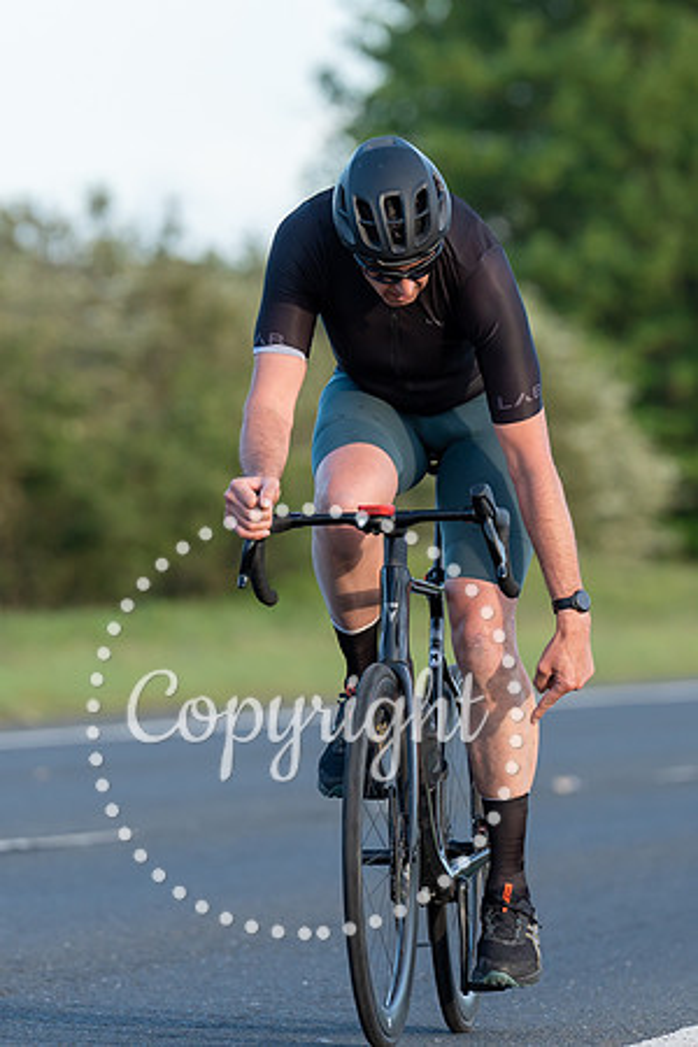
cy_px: 310
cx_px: 464
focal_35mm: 422
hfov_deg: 3.3
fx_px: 12279
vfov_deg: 4.9
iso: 500
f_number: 3.5
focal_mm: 200
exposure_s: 1/1000
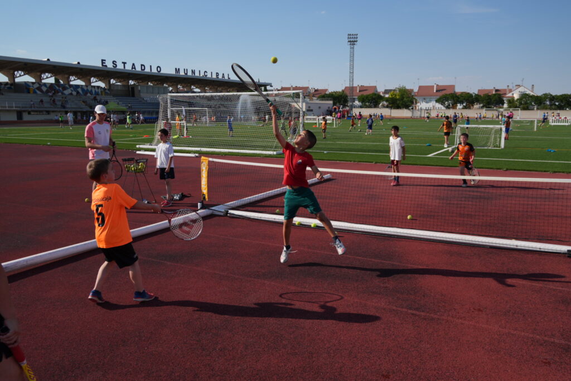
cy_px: 190
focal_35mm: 30
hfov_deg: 61.9
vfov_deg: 43.7
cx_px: 286
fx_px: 476
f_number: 4
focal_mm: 20
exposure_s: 1/1600
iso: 100
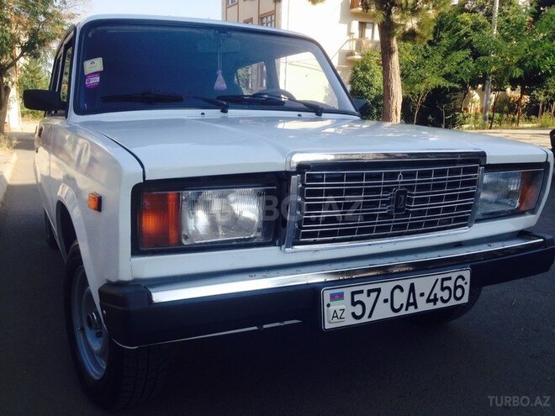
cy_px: 208
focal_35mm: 33
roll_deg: -3.4
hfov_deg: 55.4
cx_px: 278
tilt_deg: -10.3
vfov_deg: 42.9
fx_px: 529
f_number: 2.4
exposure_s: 1/583
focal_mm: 4.12
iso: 50
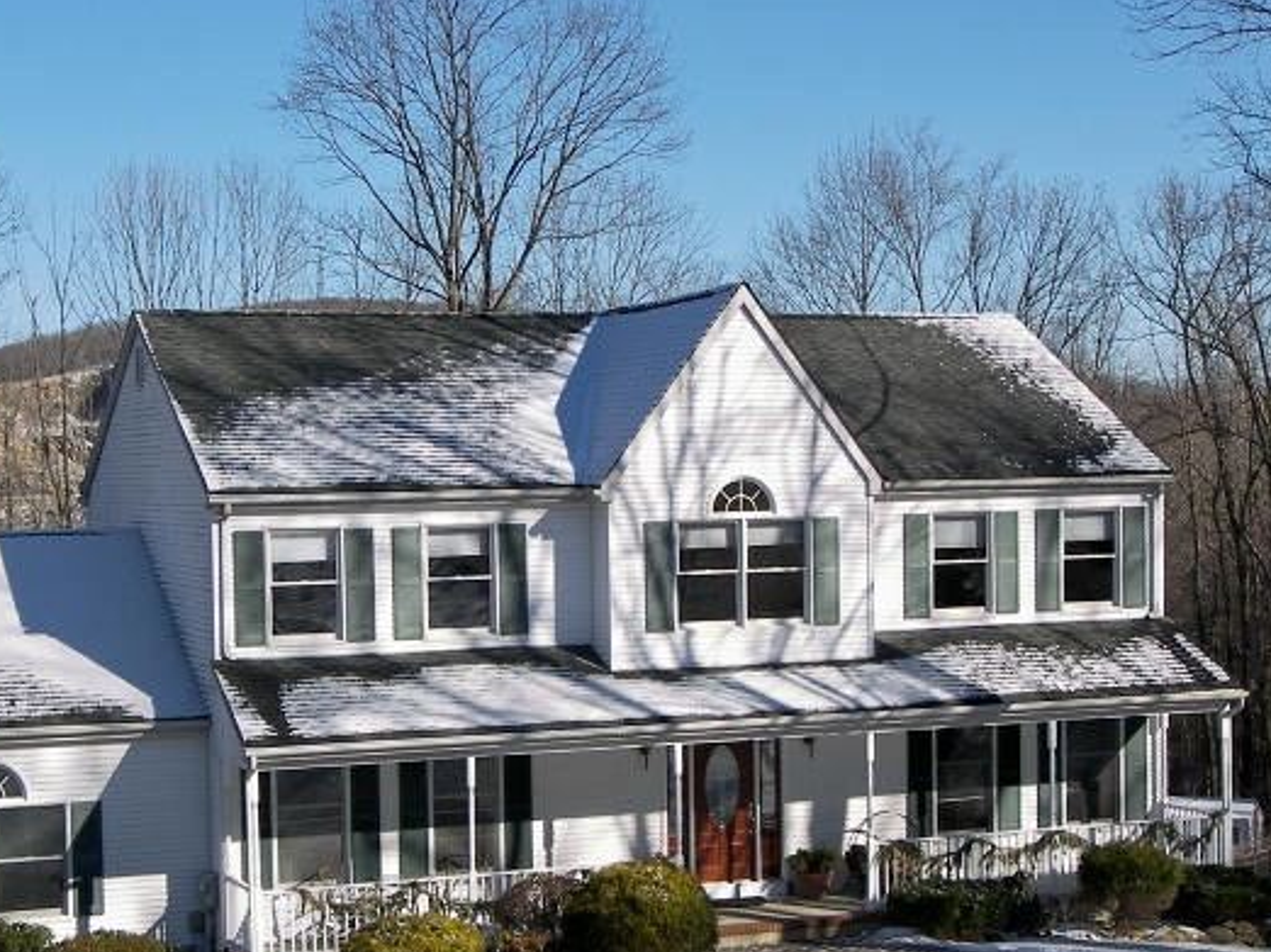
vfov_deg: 21.3
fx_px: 2532
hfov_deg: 28.1
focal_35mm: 69
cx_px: 511
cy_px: 592
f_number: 3.6
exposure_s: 1/800
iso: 50
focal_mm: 9.5
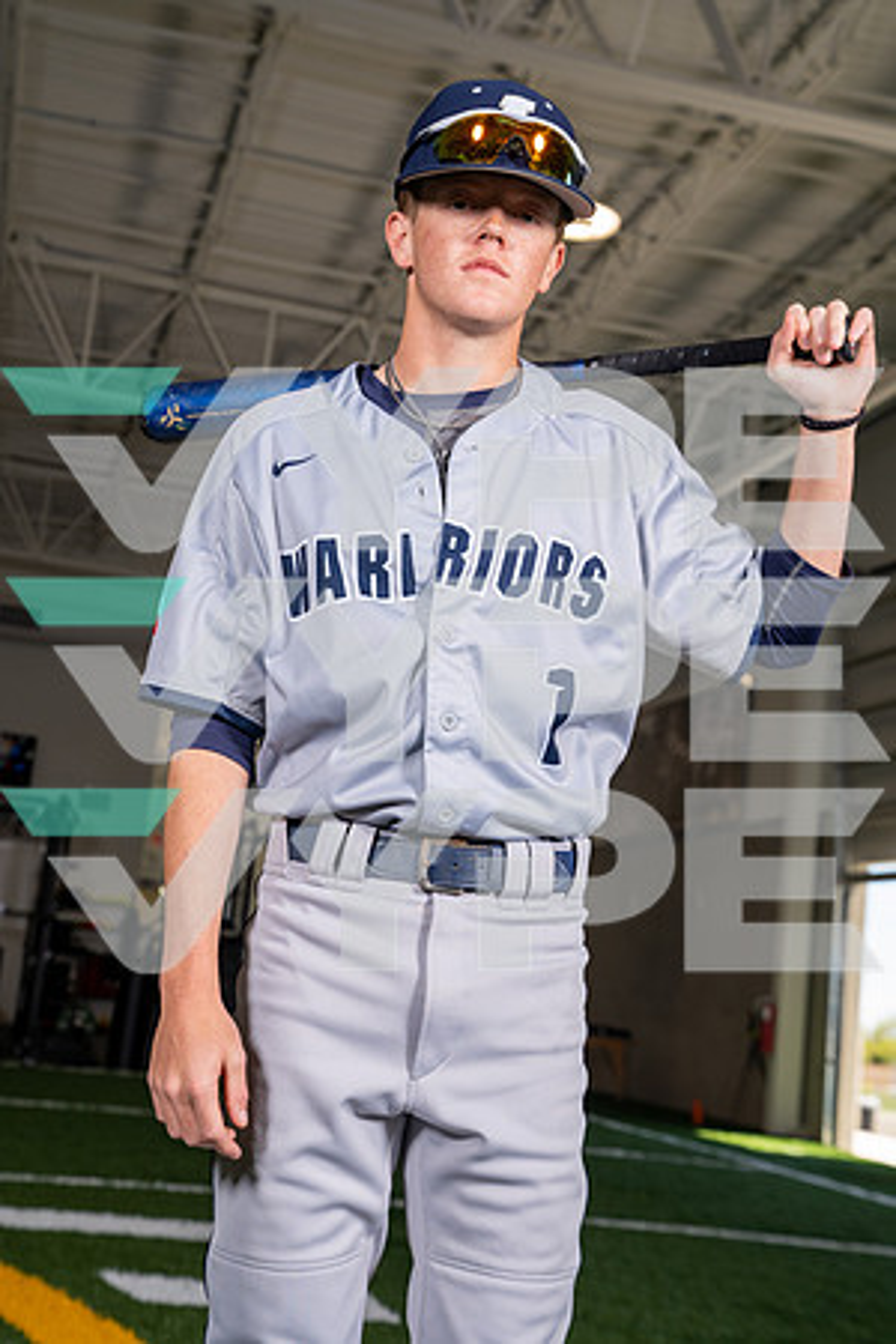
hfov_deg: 24.6
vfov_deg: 36.2
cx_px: 448
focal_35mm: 55
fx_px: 2053
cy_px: 672
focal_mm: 55
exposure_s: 1/200
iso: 200
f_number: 5.6
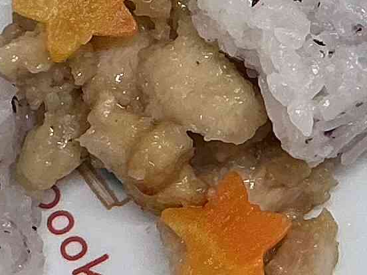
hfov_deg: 8.9
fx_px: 2248
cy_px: -124
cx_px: 675
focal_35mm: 212
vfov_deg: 6.9
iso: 40
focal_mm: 3
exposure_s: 1/100
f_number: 1.8
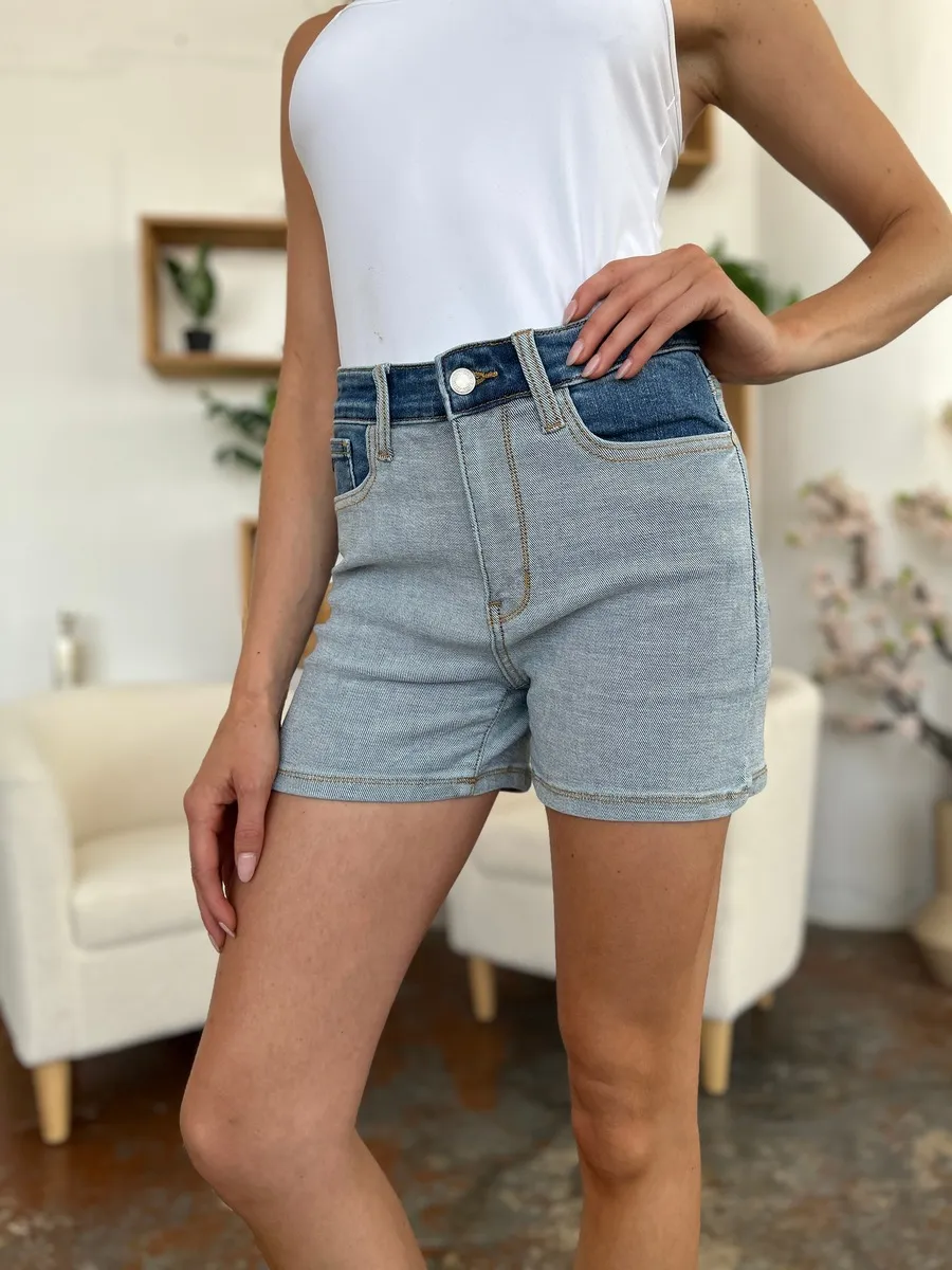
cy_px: 635
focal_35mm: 26
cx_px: 476
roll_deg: +0.8
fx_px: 953
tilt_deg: -0.8
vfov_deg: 67.3
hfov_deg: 53.1
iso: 40
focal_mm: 5.7
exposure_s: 1/270
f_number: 1.5
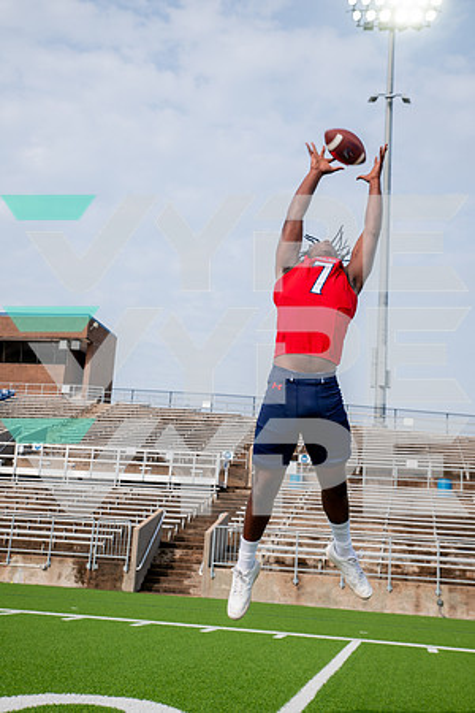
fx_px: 831
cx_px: 238
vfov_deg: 46.4
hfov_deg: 31.9
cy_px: 356
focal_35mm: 42
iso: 125
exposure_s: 1/320
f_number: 7.1
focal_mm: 42
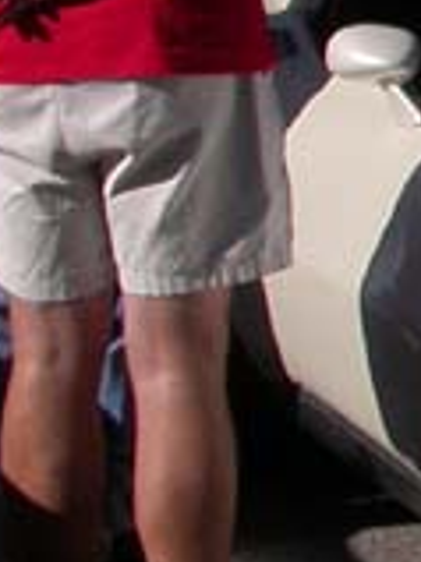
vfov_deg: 10.3
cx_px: 1192
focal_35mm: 191
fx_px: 3101
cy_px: 57
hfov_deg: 7.1
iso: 100
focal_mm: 7.85
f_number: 7.5
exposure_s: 1/524
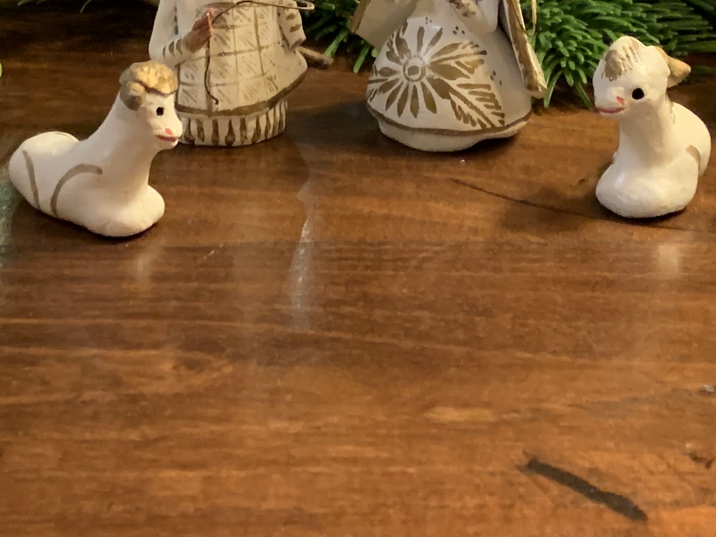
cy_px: -109
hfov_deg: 25.0
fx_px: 1613
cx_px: 375
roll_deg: -0.9
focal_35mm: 78
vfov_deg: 18.0
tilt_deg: -12.0
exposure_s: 1/25
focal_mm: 4.25
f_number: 1.8
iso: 400
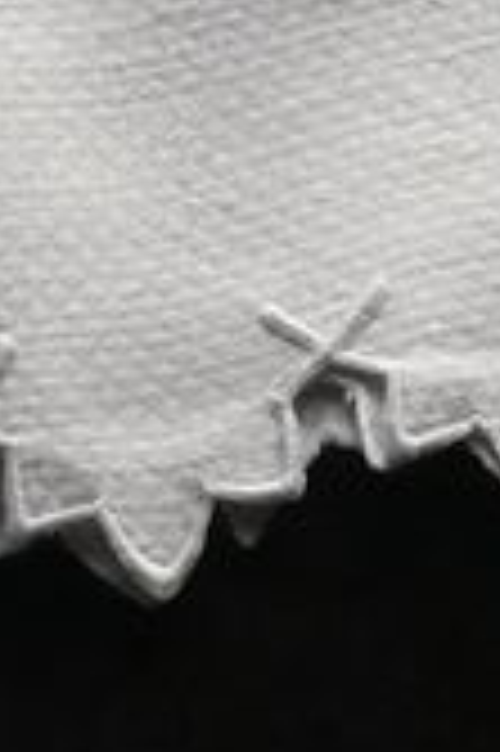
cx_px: 117
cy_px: -268
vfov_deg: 12.9
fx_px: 3194
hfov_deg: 8.9
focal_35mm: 153
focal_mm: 5.8
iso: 400
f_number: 2.8
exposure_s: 1/320
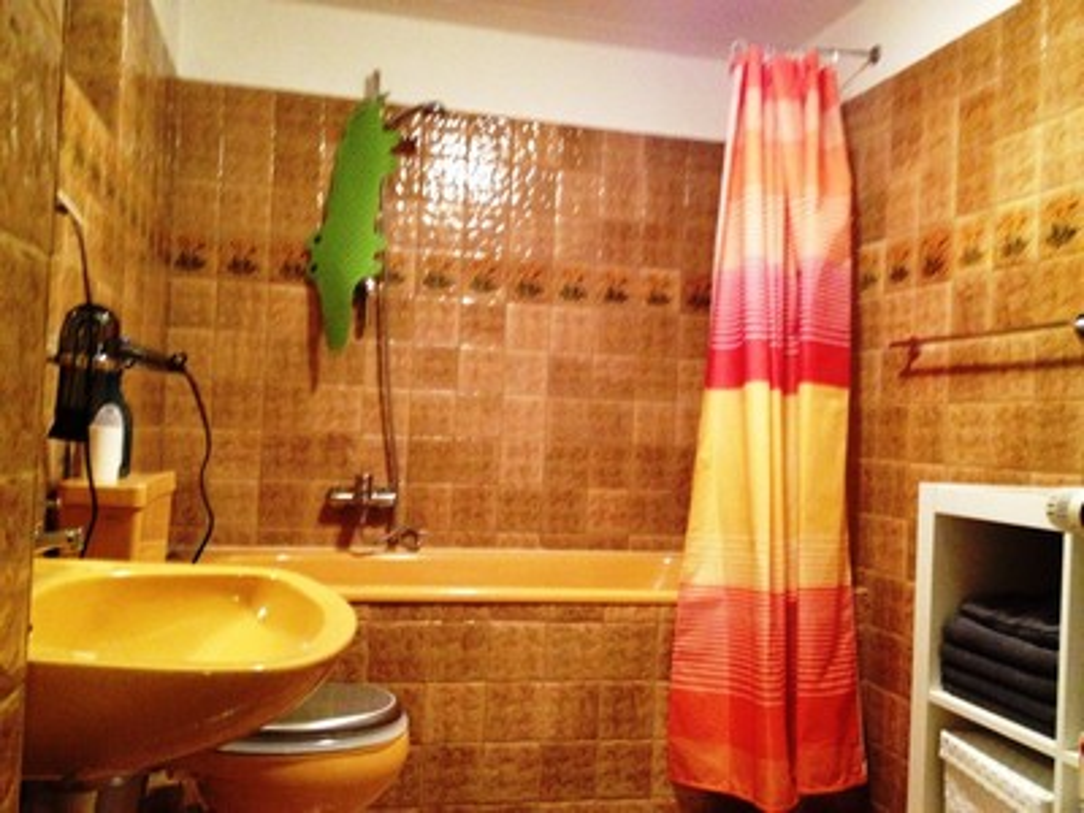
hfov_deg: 52.6
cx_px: 542
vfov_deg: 40.7
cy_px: 406
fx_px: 1096
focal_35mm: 35
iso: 500
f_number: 2.4
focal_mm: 4.28
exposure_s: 1/15
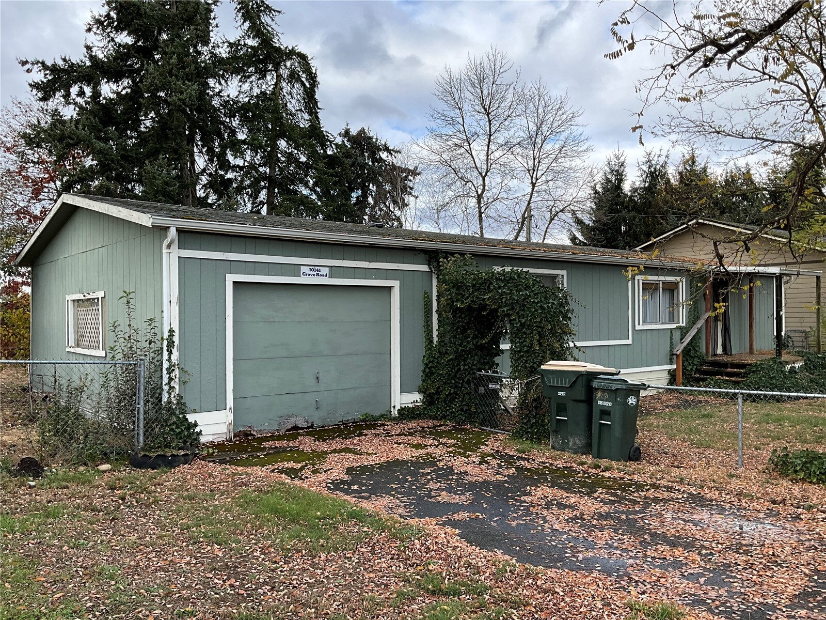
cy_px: 310
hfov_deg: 61.7
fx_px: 692
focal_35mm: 29
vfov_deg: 48.2
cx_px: 413
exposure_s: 1/606
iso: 25
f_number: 1.8
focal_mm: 3
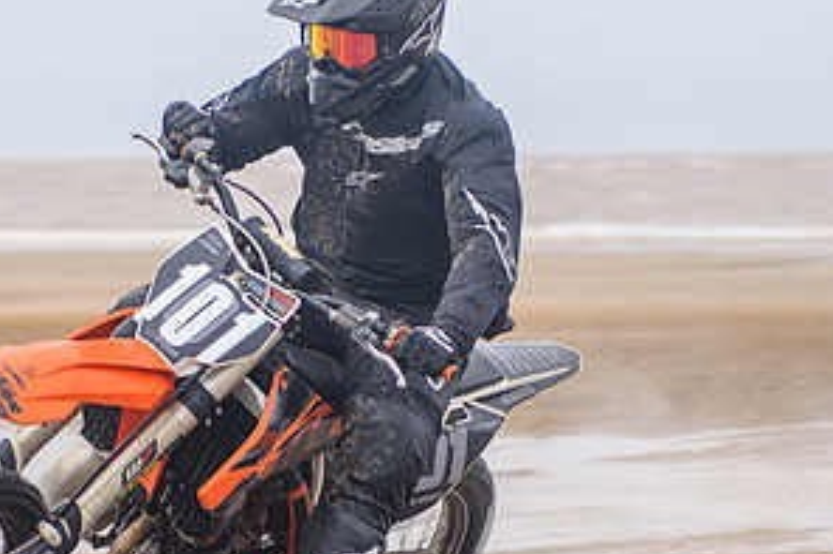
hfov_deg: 10.9
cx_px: 257
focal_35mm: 189
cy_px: 559
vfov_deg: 7.2
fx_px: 4371
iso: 100
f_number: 2.8
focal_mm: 66
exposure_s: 1/400
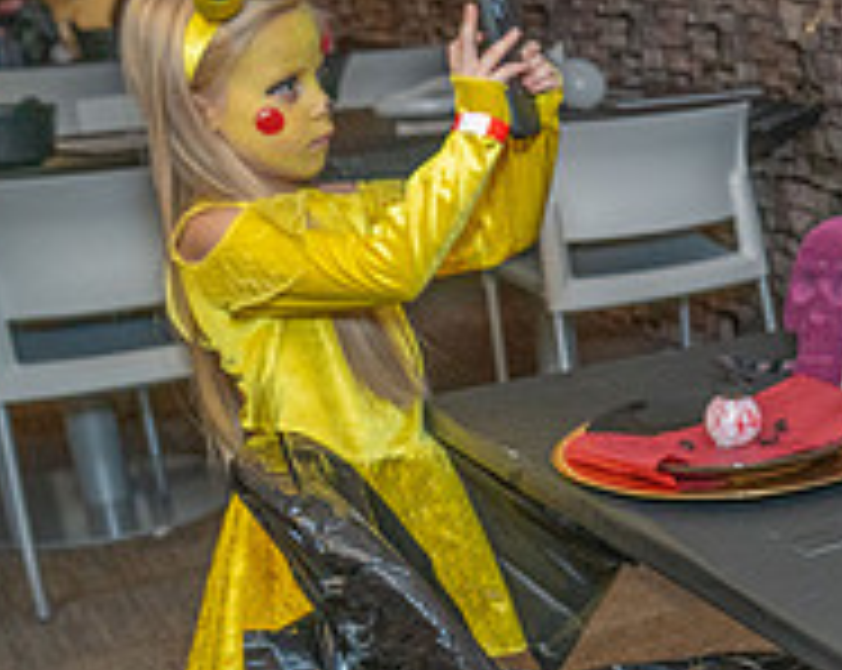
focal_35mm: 70
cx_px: 1202
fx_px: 1742
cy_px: 497
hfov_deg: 22.9
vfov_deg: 21.6
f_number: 4
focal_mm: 24
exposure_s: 1/160
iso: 2500
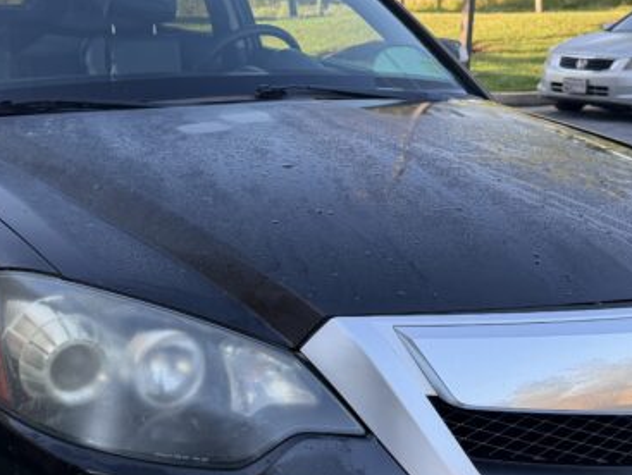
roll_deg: -0.4
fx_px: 950
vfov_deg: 27.9
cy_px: 318
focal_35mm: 52
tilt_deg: -15.6
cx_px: 279
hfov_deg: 36.7
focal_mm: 6.76
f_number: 1.78
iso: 100
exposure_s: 1/421
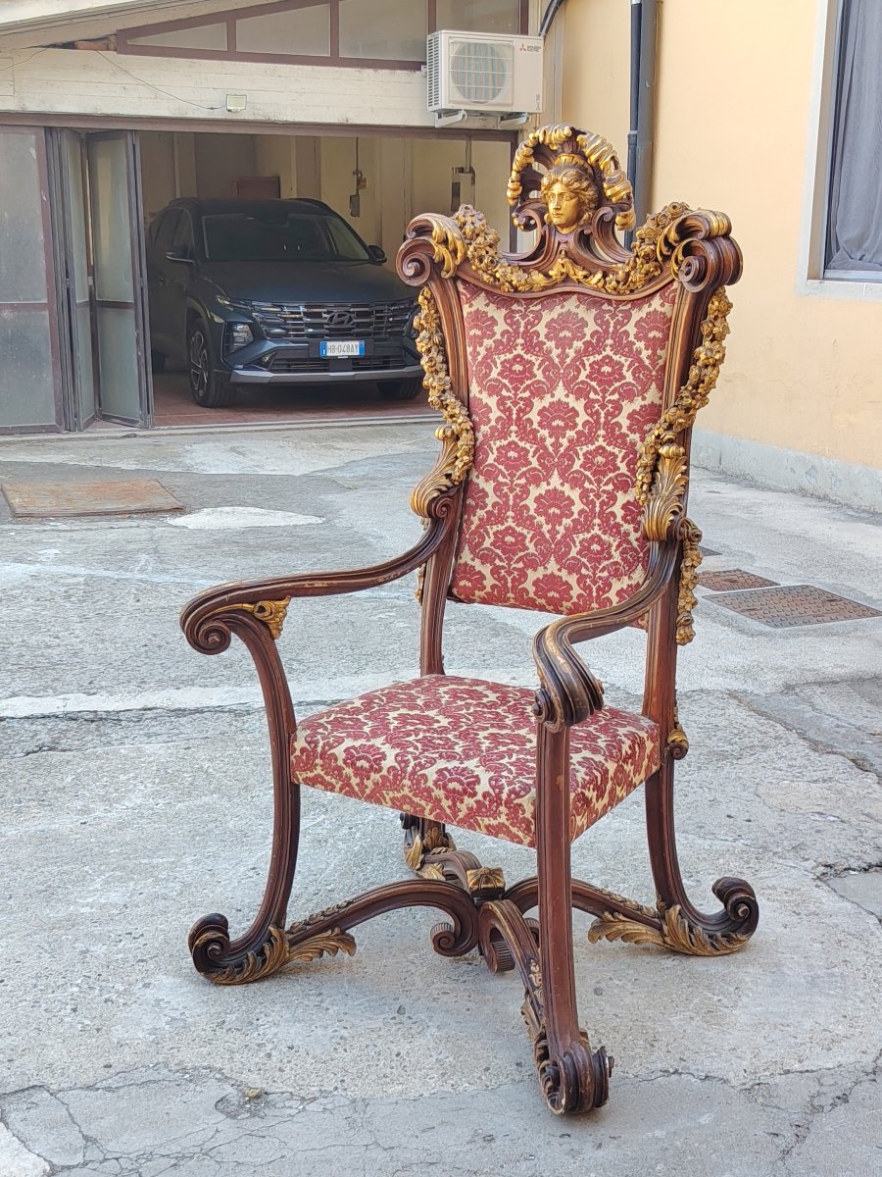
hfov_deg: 35.1
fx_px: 1393
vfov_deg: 45.8
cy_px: 588
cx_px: 441
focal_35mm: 41
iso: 213
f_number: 1.75
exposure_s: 1/100
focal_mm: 5.25
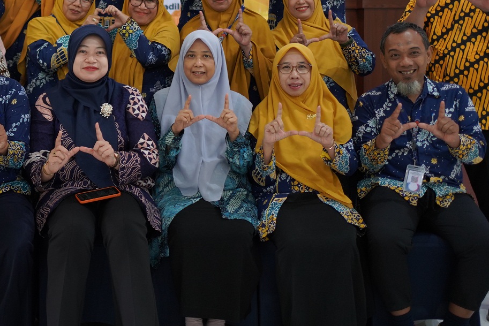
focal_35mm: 69
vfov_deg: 19.5
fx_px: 937
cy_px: 62
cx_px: 80
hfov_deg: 28.5
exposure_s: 1/100
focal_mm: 35
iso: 1000
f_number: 1.8
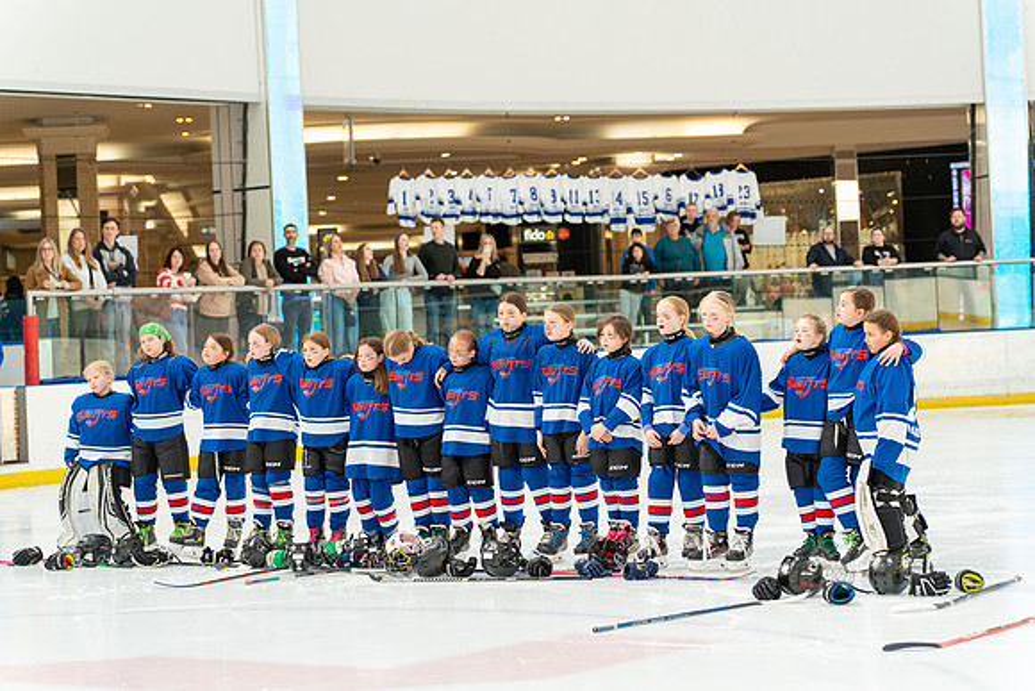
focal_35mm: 89
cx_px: 518
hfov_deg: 22.9
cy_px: 346
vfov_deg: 15.4
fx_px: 2559
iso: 640
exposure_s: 1/400
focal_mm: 89
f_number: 3.2
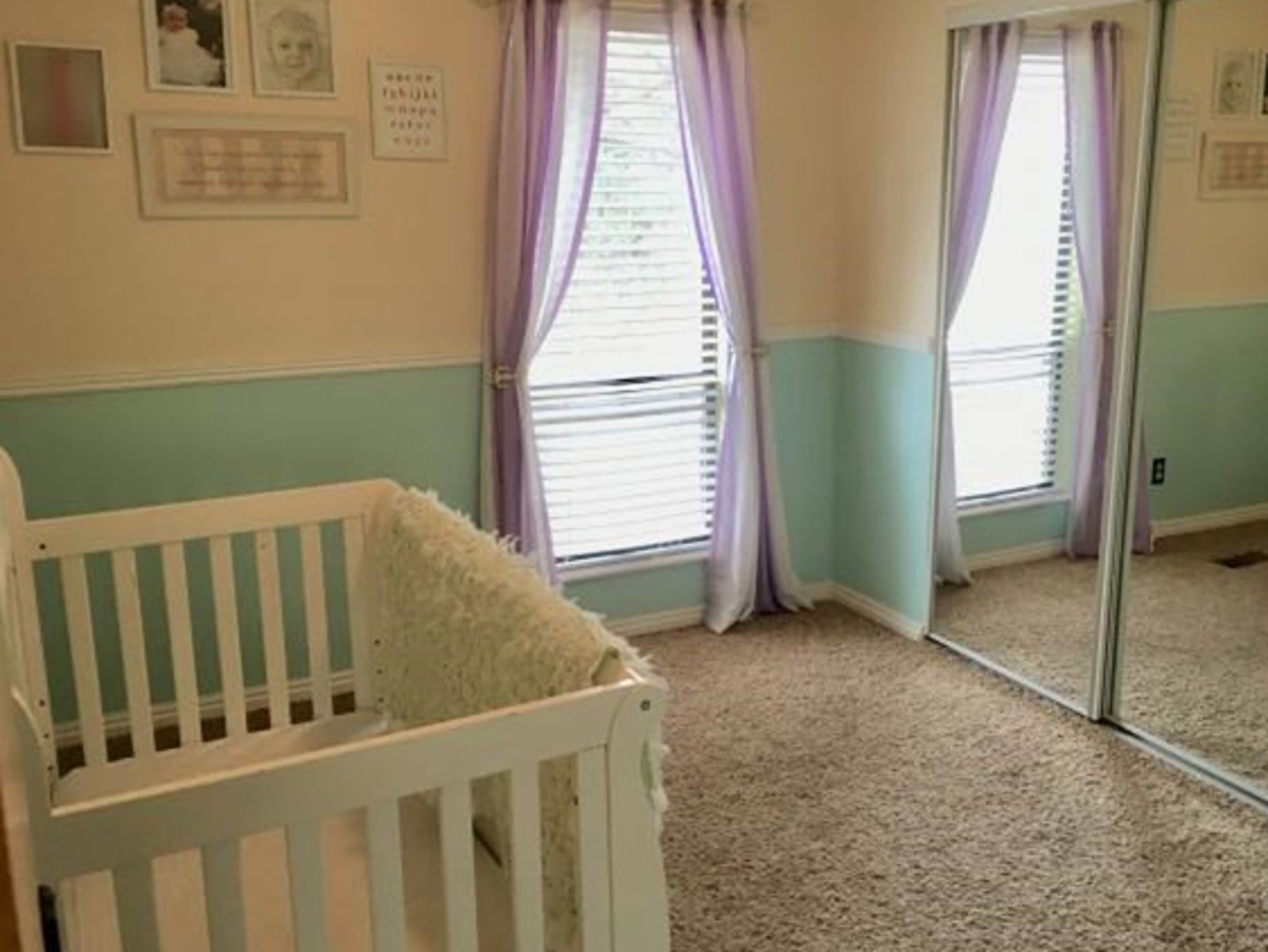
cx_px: 715
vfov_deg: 43.0
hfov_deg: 55.2
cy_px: 462
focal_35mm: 33
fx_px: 1209
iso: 50
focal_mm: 4.15
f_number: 2.2
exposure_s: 1/30
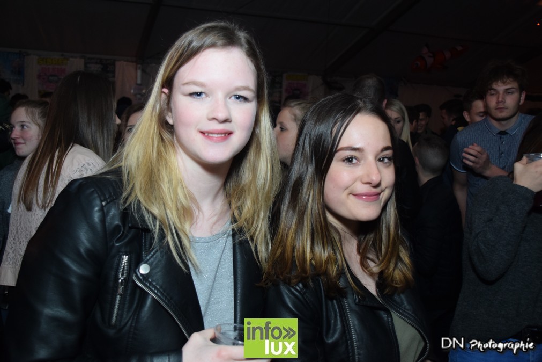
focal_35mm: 36
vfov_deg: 36.9
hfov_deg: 53.1
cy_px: 181
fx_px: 542
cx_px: 271
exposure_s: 1/60
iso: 1600
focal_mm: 24
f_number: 4
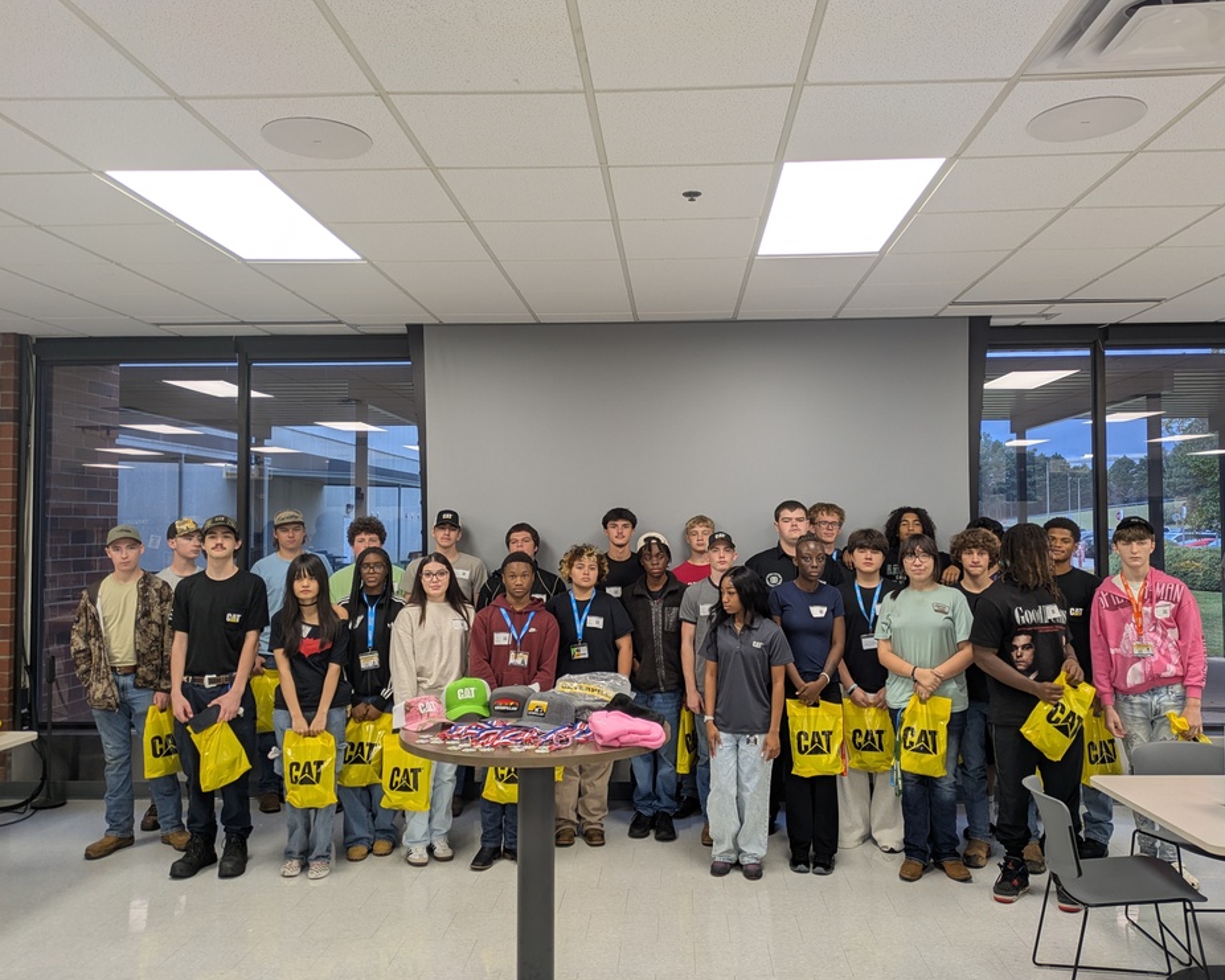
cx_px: 636
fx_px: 979
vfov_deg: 53.2
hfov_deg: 64.0
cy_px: 494
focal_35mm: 27
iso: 47
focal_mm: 5.43
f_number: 1.89
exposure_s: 1/30
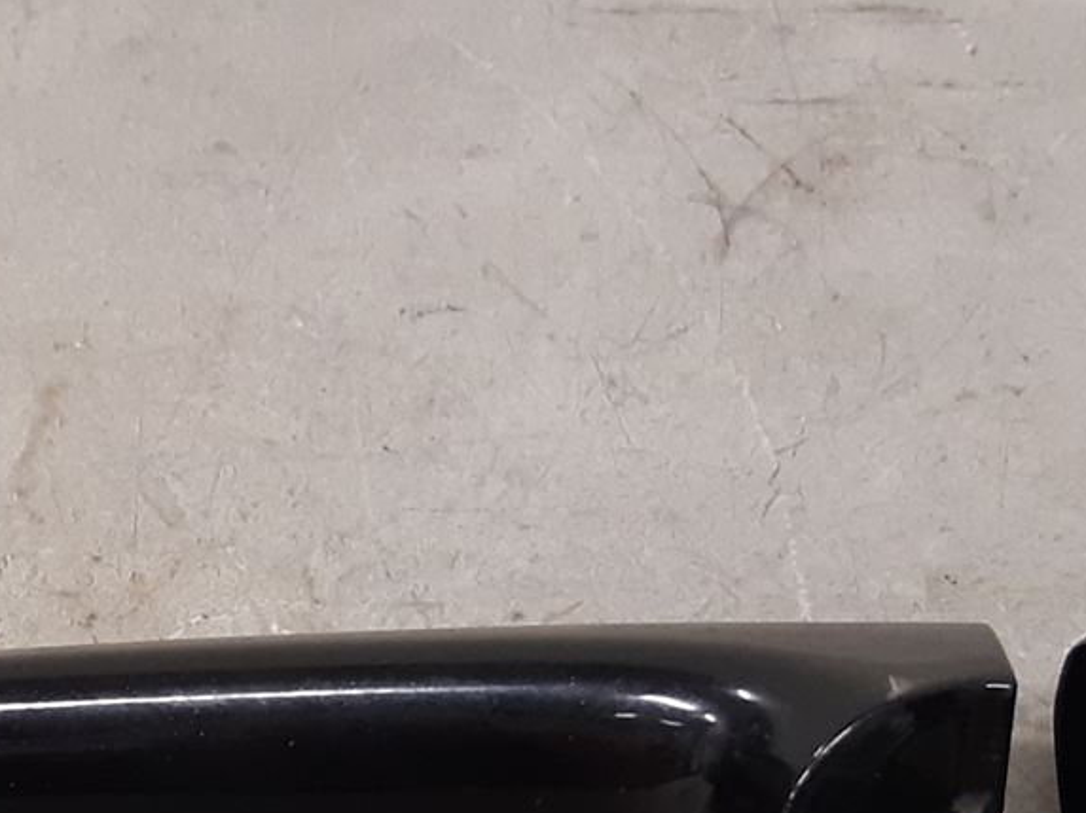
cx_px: 99
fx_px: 2916
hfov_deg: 20.6
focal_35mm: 93
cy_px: 1023
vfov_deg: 15.2
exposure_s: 1/50
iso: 250
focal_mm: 3.93
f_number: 1.7
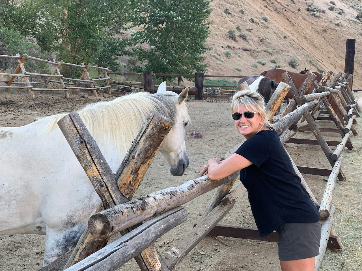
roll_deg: -2.2
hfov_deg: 36.8
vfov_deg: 28.0
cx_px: 181
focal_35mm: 52
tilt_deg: -4.5
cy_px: 136
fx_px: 544
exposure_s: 1/122
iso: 32
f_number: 2.4
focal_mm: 6
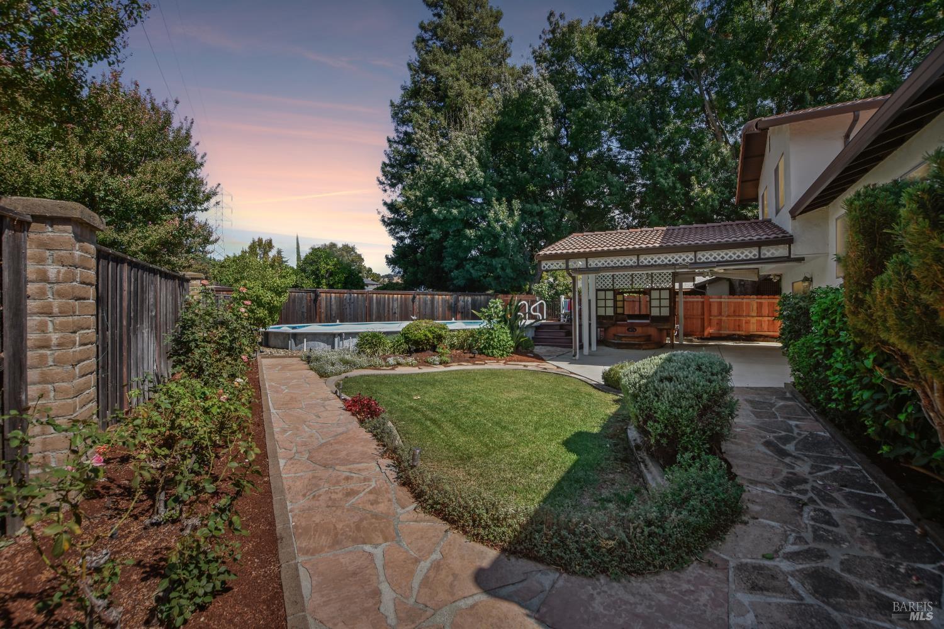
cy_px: 314
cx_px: 472
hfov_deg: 100.4
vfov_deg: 77.3
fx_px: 393
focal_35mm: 15
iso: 100
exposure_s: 1/100
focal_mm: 10
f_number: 8
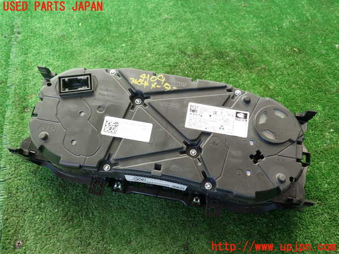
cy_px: 127
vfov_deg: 46.8
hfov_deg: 60.0
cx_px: 170
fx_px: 294
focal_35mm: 30
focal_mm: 5.4
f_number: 2.3
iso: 200
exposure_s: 1/125
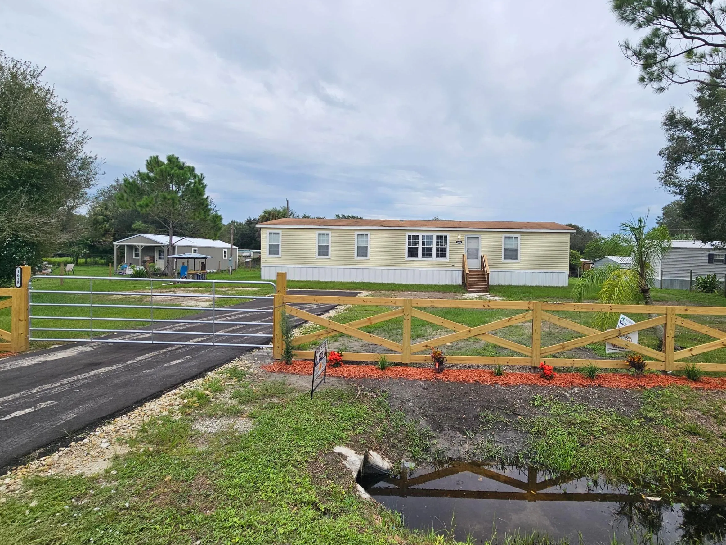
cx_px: 416
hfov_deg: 93.8
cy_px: 265
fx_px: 336
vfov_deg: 78.1
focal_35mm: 16
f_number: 2.2
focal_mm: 2.2
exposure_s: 1/902
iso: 50
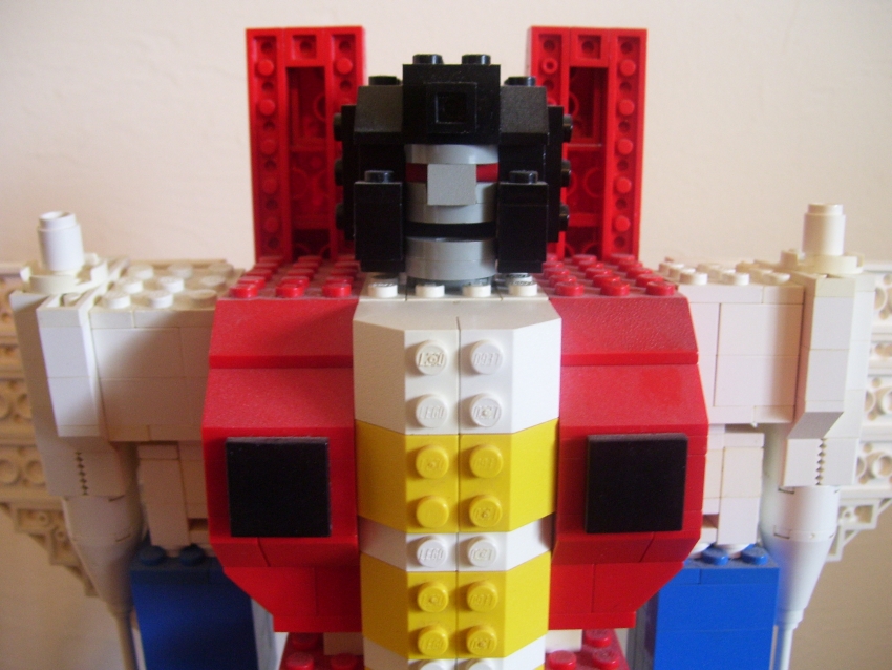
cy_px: 335
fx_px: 954
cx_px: 446
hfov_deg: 50.1
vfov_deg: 38.7
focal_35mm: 37
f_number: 2.7
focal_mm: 6
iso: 160
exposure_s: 1/8
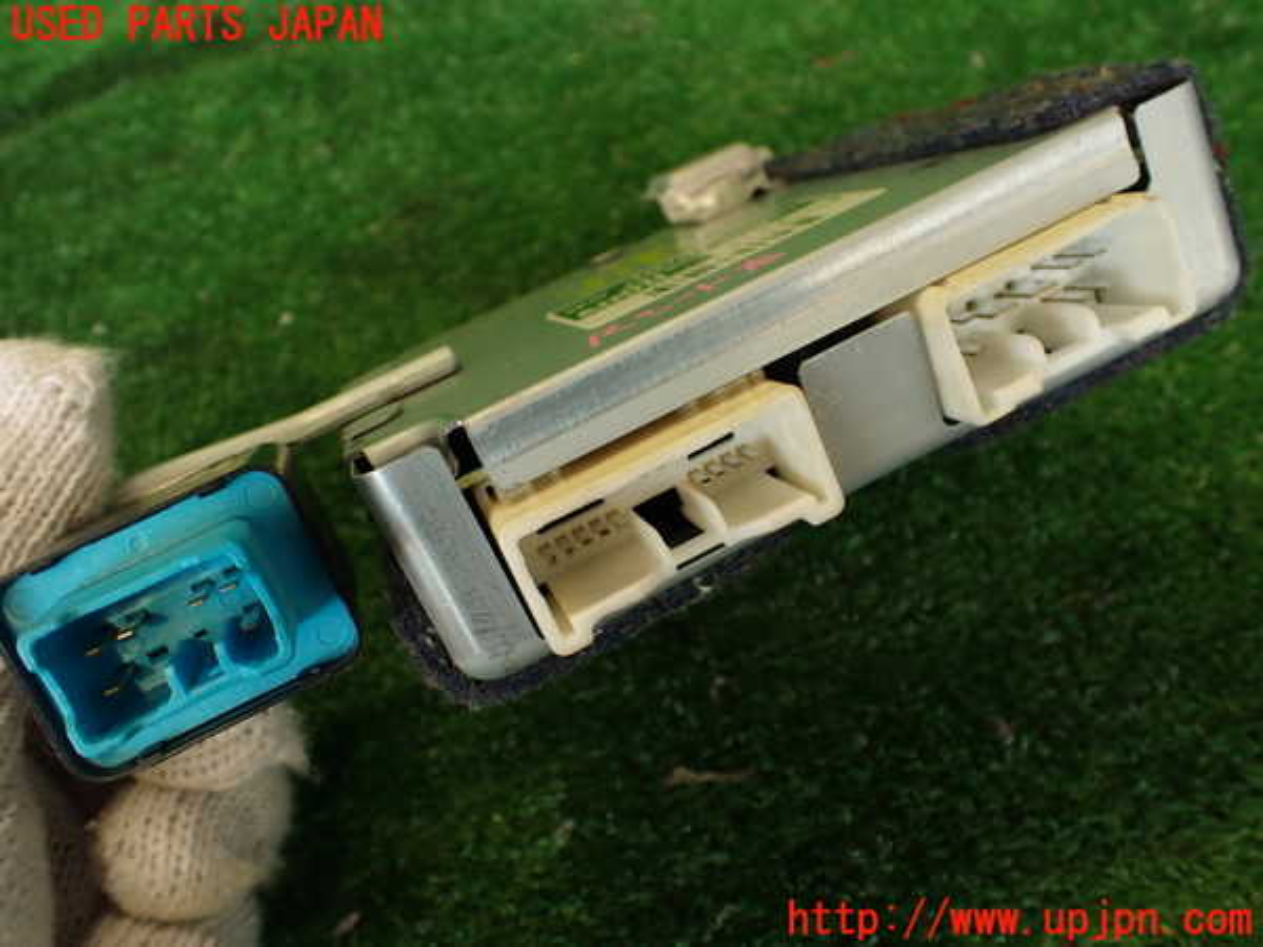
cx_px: 632
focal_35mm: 30
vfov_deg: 46.8
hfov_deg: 60.0
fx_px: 1095
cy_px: 474
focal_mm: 5.4
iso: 160
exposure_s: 1/60
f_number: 2.3
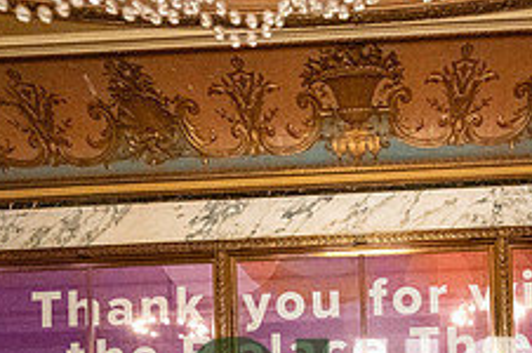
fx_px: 531
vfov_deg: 30.0
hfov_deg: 51.9
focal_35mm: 36
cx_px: 367
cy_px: 448
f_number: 4
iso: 16000
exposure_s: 1/400
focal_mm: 14
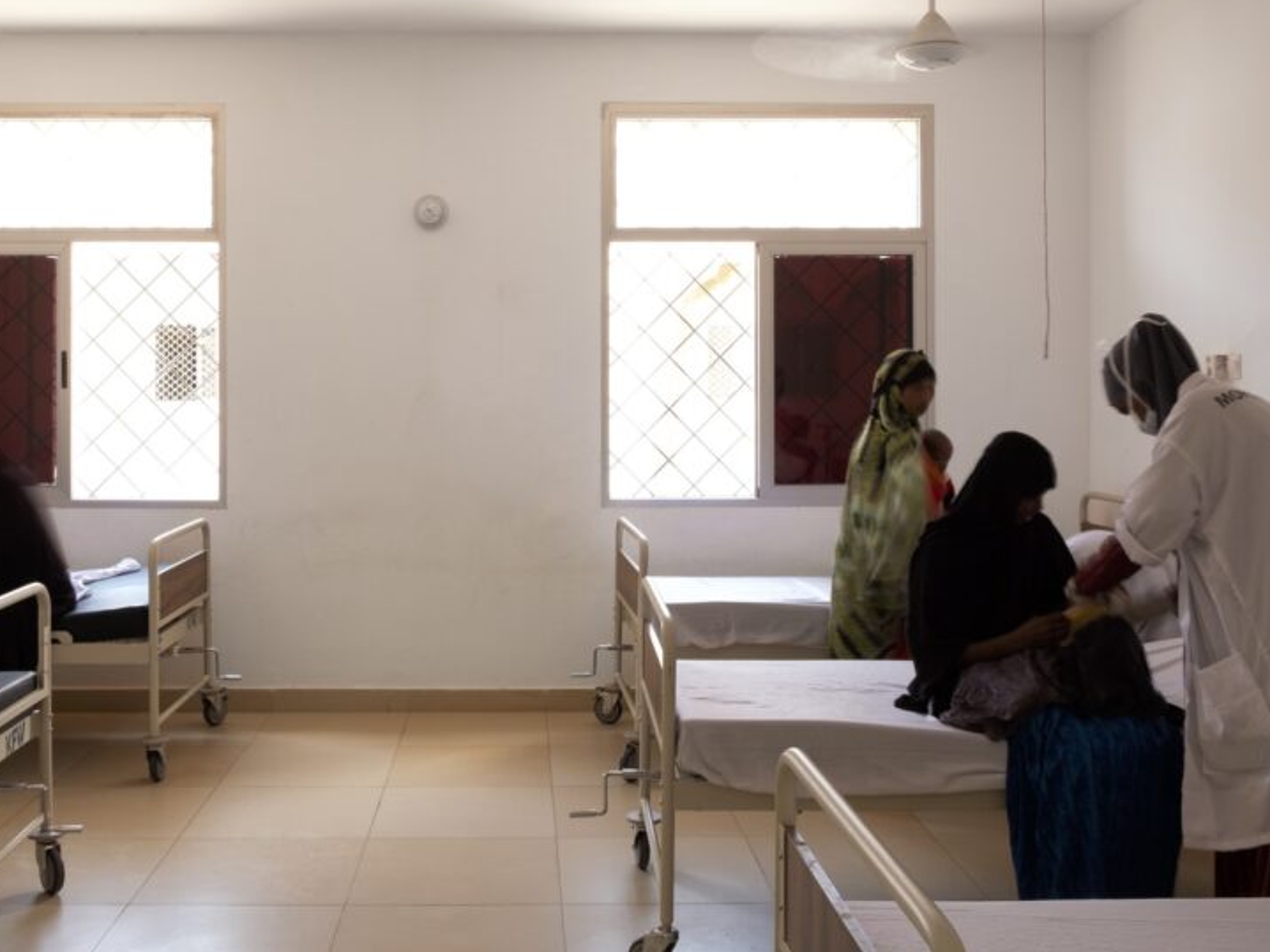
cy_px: 359
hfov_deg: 49.7
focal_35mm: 37
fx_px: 1357
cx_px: 482
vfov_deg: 38.4
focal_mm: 18
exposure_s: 1/3
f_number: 11
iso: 100
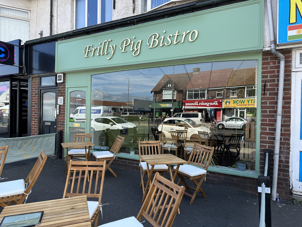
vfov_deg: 56.8
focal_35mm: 24
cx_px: 151
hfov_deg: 71.6
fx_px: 209
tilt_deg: -0.8
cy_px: 114
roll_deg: -0.9
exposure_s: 1/1019
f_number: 1.78
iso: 80
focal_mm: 6.86
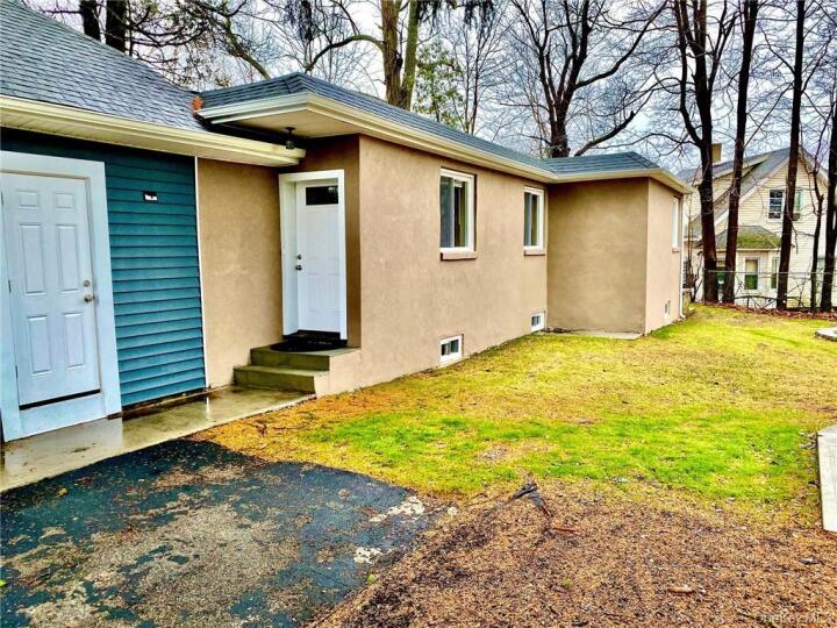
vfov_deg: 53.1
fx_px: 629
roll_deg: +0.9
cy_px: 314
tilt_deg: -5.8
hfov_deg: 67.3
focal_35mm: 26
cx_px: 418
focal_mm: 4.25
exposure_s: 1/99
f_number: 1.8
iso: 125
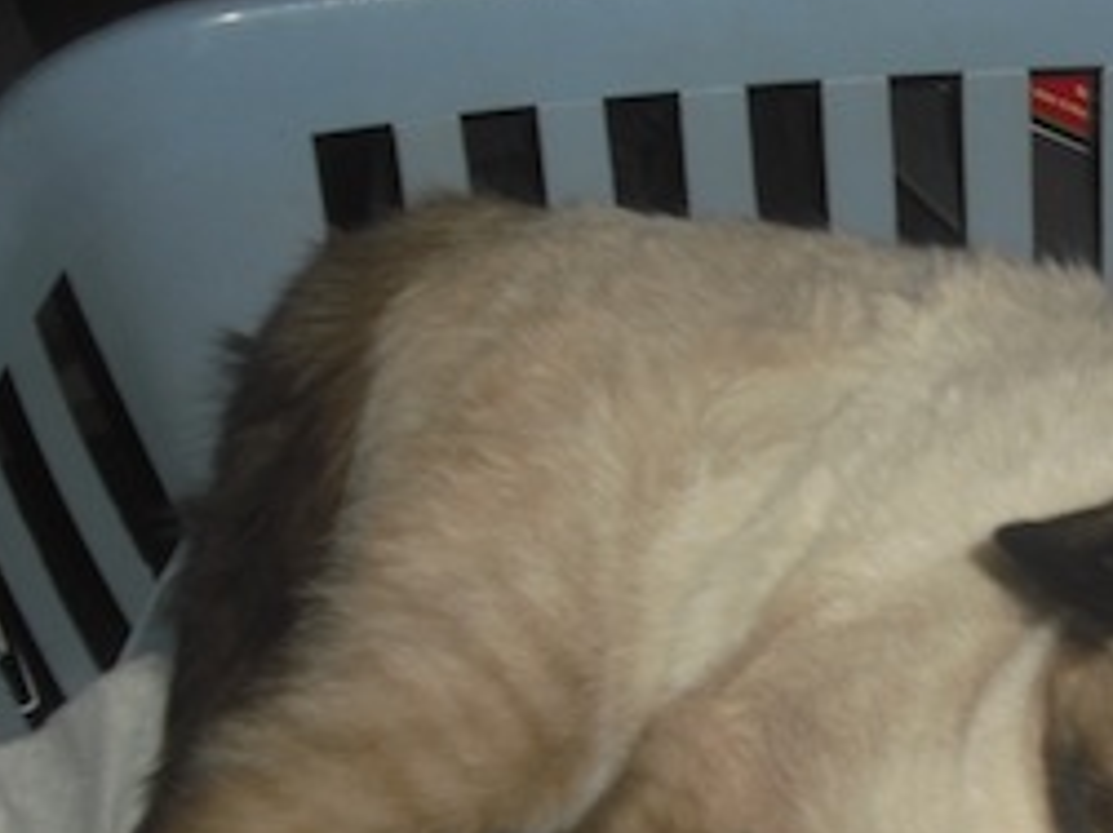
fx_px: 2925
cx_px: 1148
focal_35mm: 91
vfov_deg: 16.1
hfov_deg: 20.7
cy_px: 687
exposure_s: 1/60
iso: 64
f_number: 2.8
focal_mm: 6.2
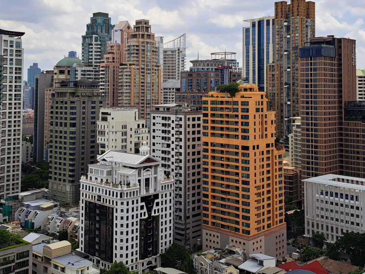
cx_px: 170
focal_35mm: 44
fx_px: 464
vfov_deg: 32.5
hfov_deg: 42.9
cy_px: 83
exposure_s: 1/1667
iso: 50
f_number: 1.8
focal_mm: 5.23
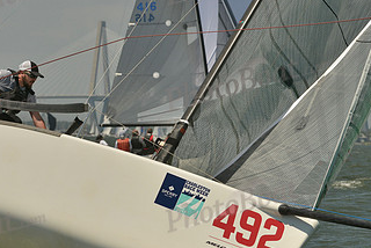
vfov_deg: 3.8
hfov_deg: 5.7
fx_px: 3734
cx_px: 107
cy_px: 158
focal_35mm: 362
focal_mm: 200
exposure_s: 1/1250
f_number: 11
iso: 280
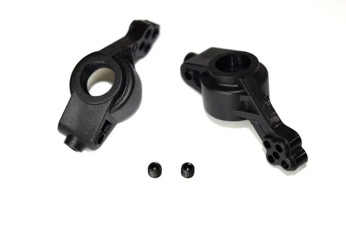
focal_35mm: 82
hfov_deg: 24.6
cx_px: 173
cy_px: 116
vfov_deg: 16.6
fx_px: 793
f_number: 5.6
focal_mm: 55
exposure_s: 1/125
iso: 100
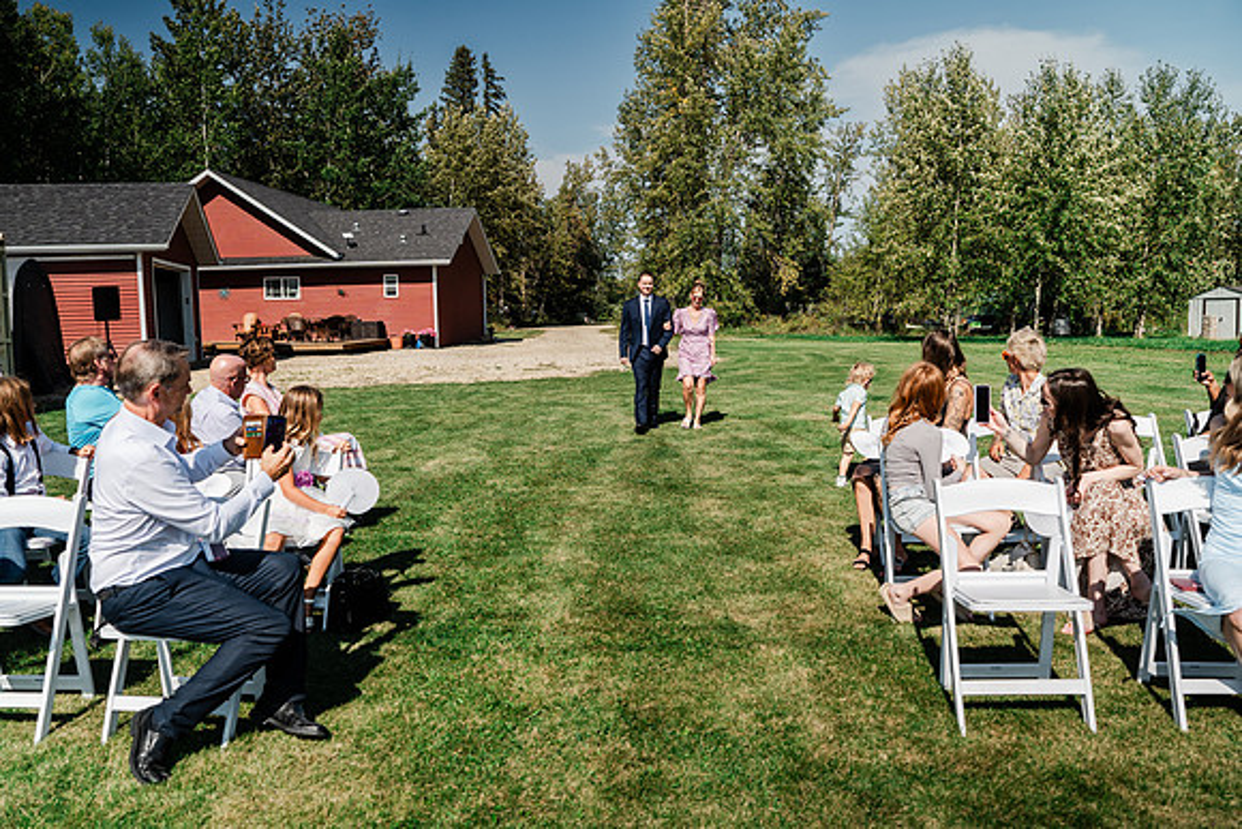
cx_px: 621
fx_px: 966
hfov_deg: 65.5
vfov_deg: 46.4
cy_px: 414
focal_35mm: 28
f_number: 4
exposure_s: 1/160
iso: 200
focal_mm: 28
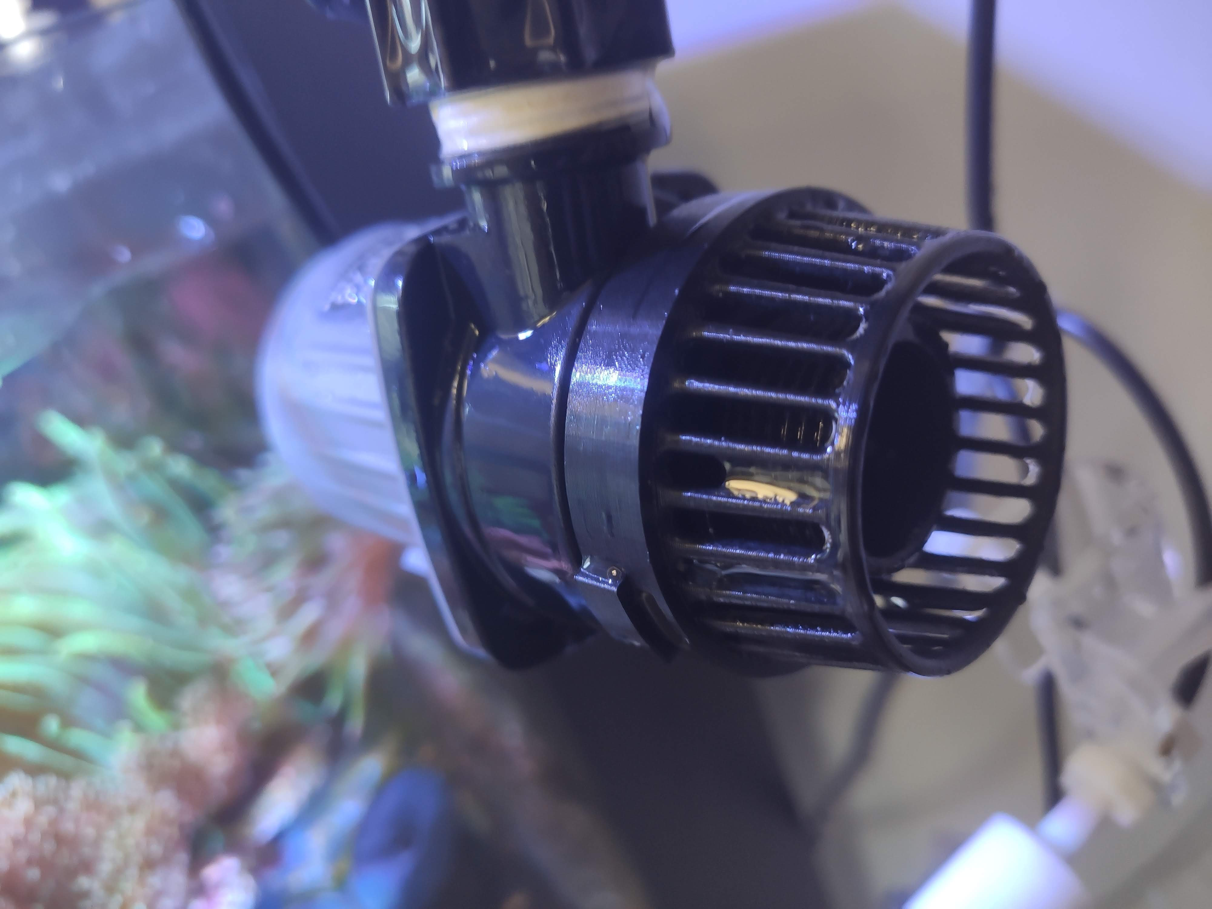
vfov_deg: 53.1
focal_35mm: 26
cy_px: 454
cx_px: 606
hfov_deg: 67.3
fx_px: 910
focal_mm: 4.77
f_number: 1.75
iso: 236
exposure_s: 1/33
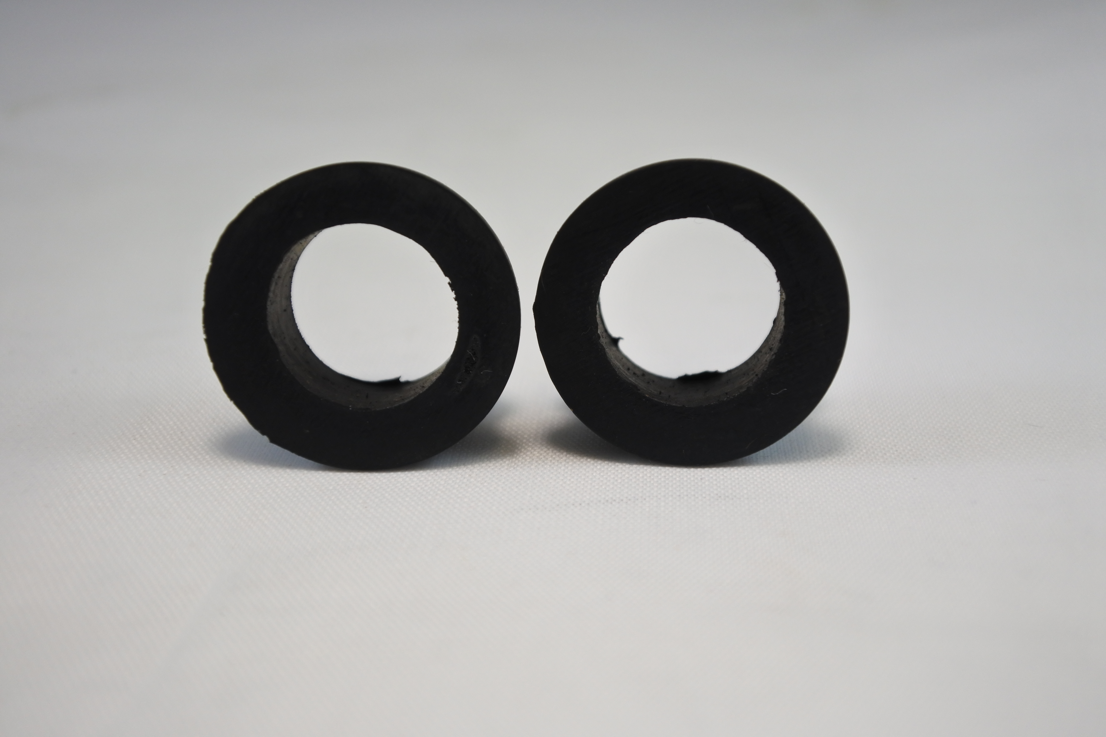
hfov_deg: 40.3
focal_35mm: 49
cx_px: 553
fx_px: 1505
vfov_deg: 27.5
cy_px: 368
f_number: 4.5
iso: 400
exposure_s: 1/250
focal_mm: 18.4
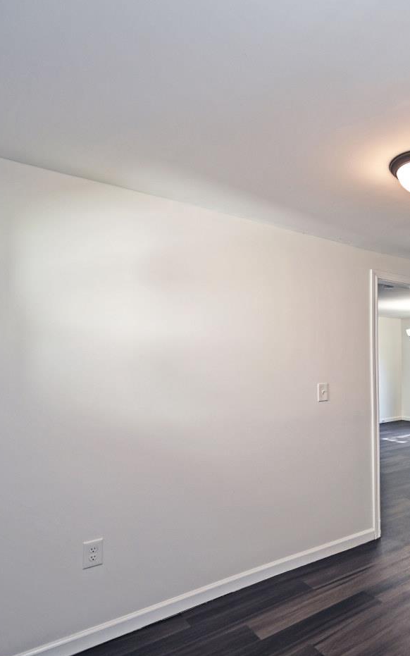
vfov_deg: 77.0
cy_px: 351
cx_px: 385
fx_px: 411
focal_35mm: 23
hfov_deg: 46.6
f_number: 4
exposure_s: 1/60
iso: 220
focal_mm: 14
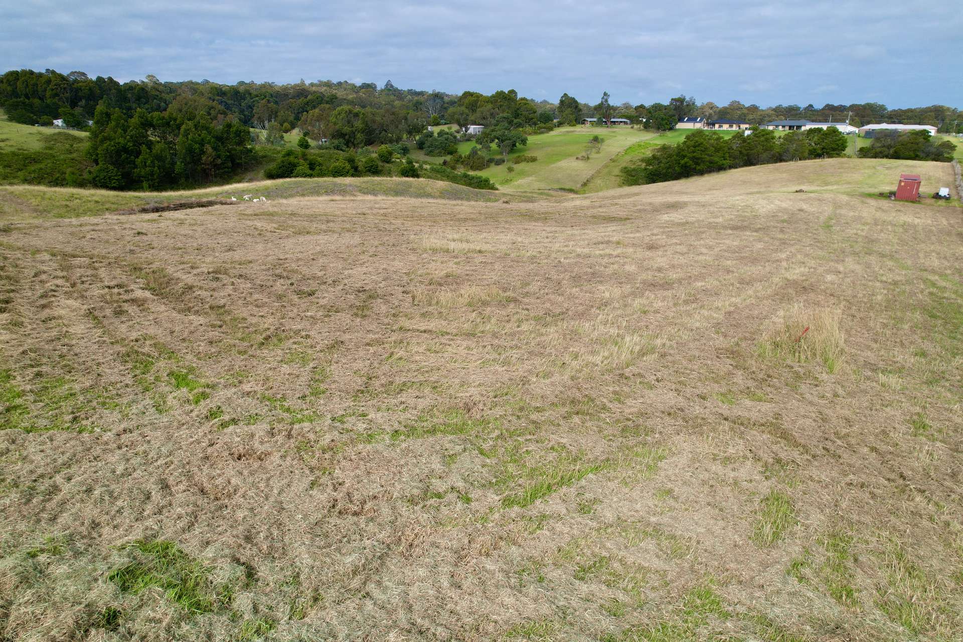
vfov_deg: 57.2
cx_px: 482
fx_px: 588
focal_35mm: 22
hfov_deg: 78.6
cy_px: 321
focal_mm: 8.38
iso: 100
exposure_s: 1/500
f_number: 2.8
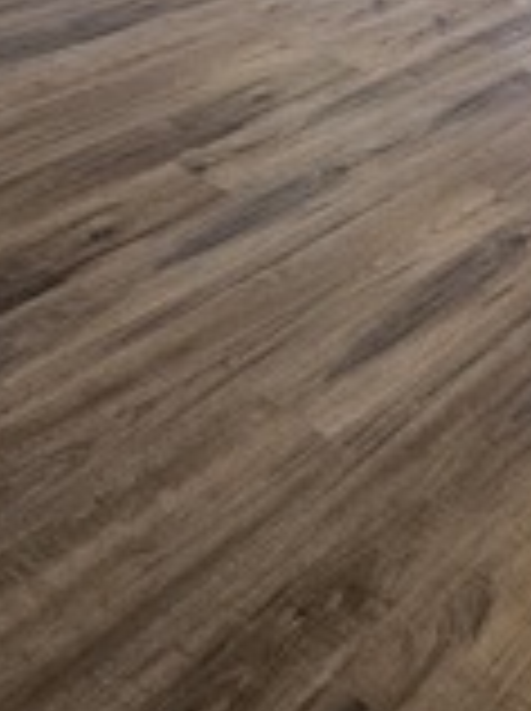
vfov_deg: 27.3
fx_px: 1128
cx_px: 572
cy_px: -286
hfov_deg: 24.8
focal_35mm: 55
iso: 200
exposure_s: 1/60
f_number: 2.2
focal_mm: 2.2
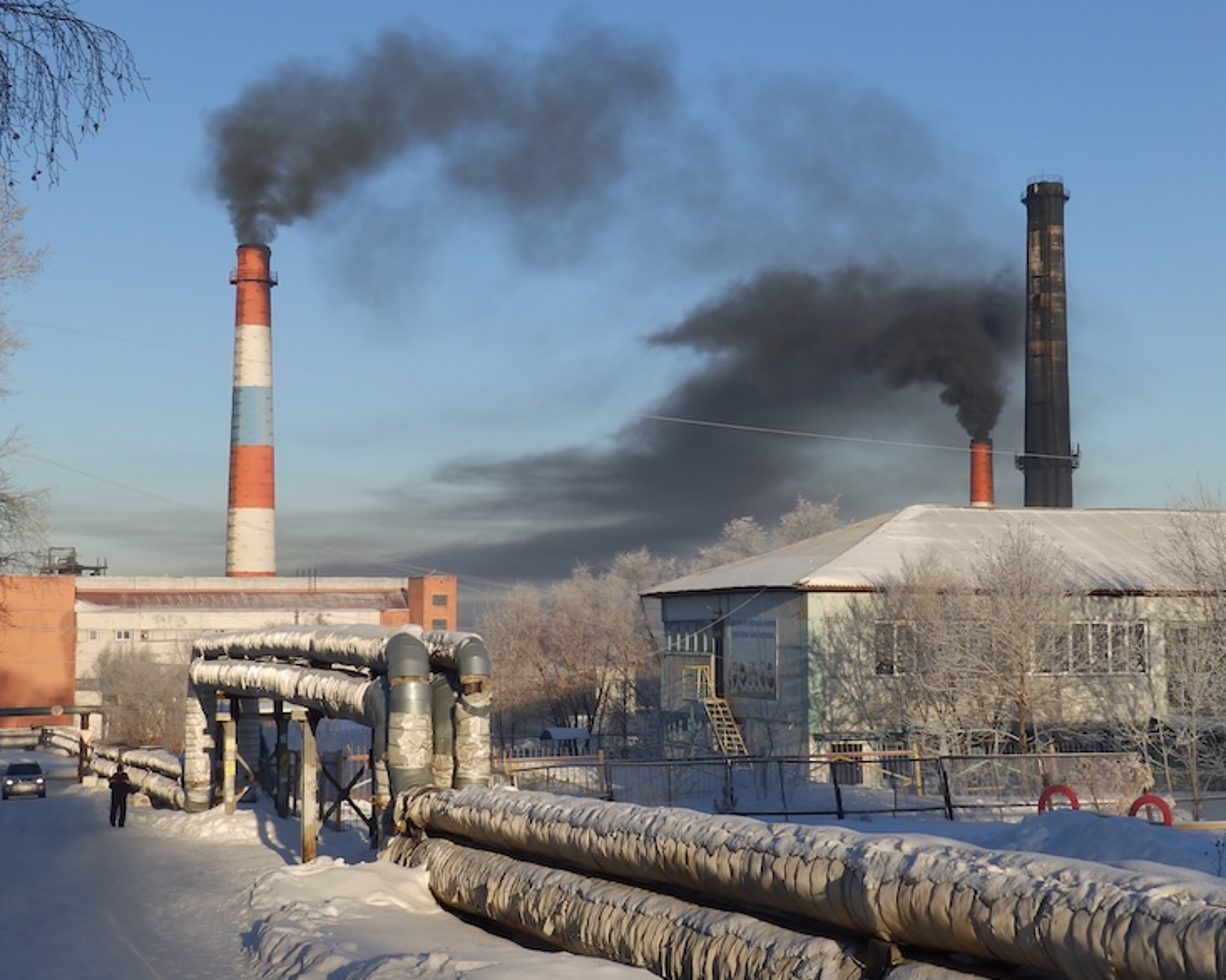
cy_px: 485
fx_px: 1777
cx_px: 631
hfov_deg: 38.1
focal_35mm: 49
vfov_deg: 30.8
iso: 80
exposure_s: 1/500
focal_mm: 8.2
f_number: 4.5
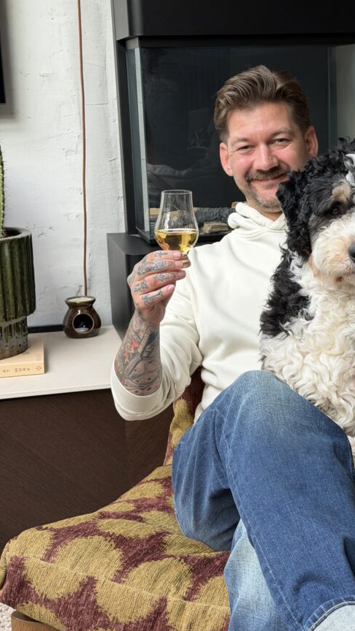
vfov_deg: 33.8
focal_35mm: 62
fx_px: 1038
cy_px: 269
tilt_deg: -10.8
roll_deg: +1.7
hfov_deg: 19.2
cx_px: 280
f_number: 1.78
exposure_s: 1/66
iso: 100
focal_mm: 6.76
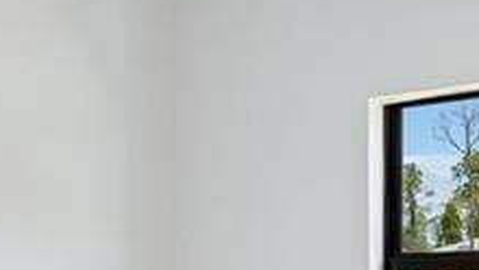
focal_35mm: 78
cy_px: 258
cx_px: 211
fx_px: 991
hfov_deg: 27.1
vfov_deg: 15.3
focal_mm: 16
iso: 400
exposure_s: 1/200
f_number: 8
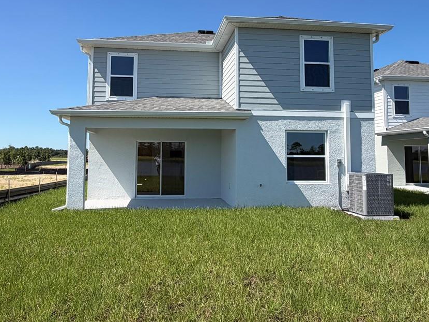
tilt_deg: +6.5
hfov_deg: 65.3
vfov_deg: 51.0
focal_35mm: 27
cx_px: 199
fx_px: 335
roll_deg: +0.3
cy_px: 131
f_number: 2.2
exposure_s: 1/770
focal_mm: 2.22
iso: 20
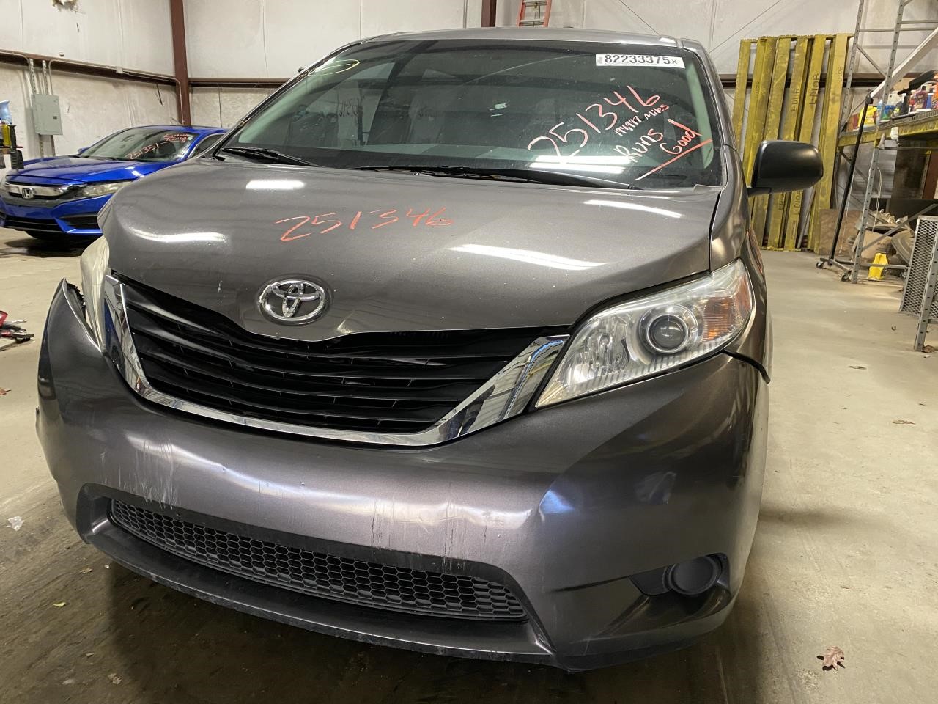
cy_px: 352
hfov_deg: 67.3
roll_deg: -1.6
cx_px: 469
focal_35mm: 26
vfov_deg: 53.1
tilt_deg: -15.4
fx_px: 705
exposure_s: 1/60
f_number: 1.8
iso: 500
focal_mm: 4.25
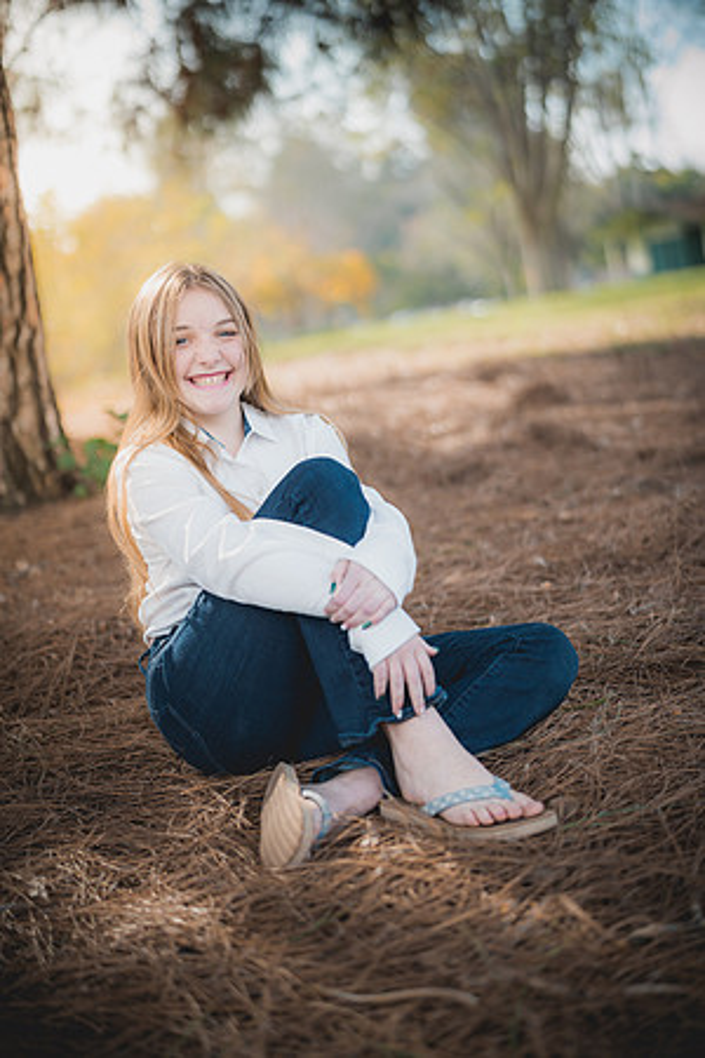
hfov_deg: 27.0
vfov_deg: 39.6
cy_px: 529
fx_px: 1469
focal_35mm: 50
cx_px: 352
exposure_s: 1/2000
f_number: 1.4
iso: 250
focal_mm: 50
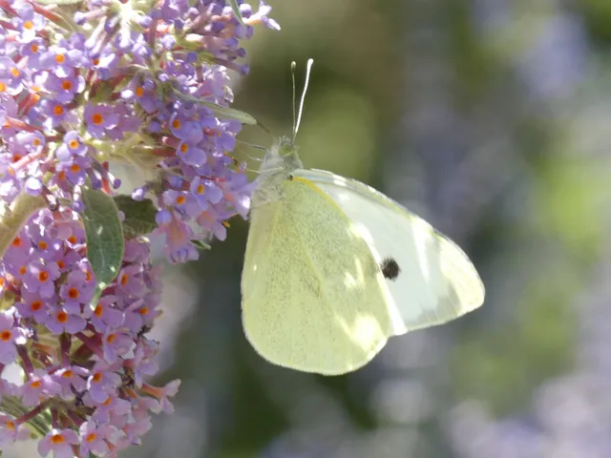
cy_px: 229
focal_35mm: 362
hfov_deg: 5.5
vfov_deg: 4.1
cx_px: 306
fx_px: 6390
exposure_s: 1/100
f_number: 5.6
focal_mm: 64.9
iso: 80
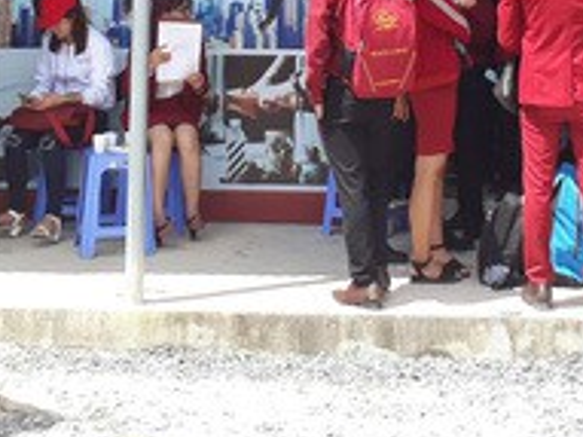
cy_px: -244
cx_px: 302
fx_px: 1548
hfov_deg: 21.3
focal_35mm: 92
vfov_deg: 14.8
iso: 40
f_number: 1.9
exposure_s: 1/623
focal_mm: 3.6
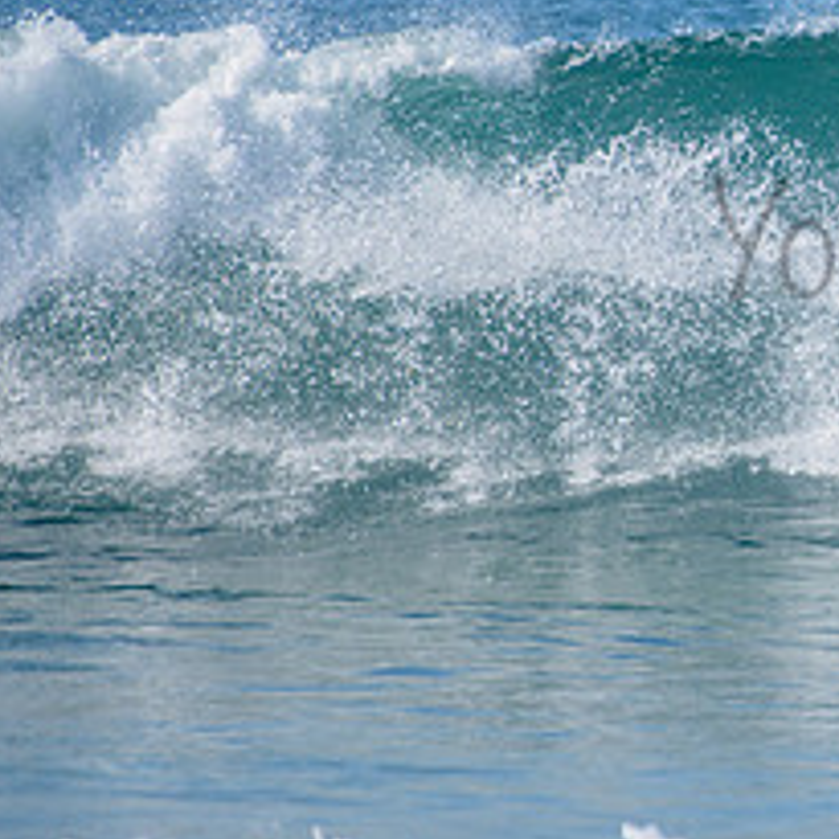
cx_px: 1134
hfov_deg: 1.5
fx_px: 33015
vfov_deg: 1.5
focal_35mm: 1204
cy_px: 203
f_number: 5.6
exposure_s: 1/2500
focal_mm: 500
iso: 280
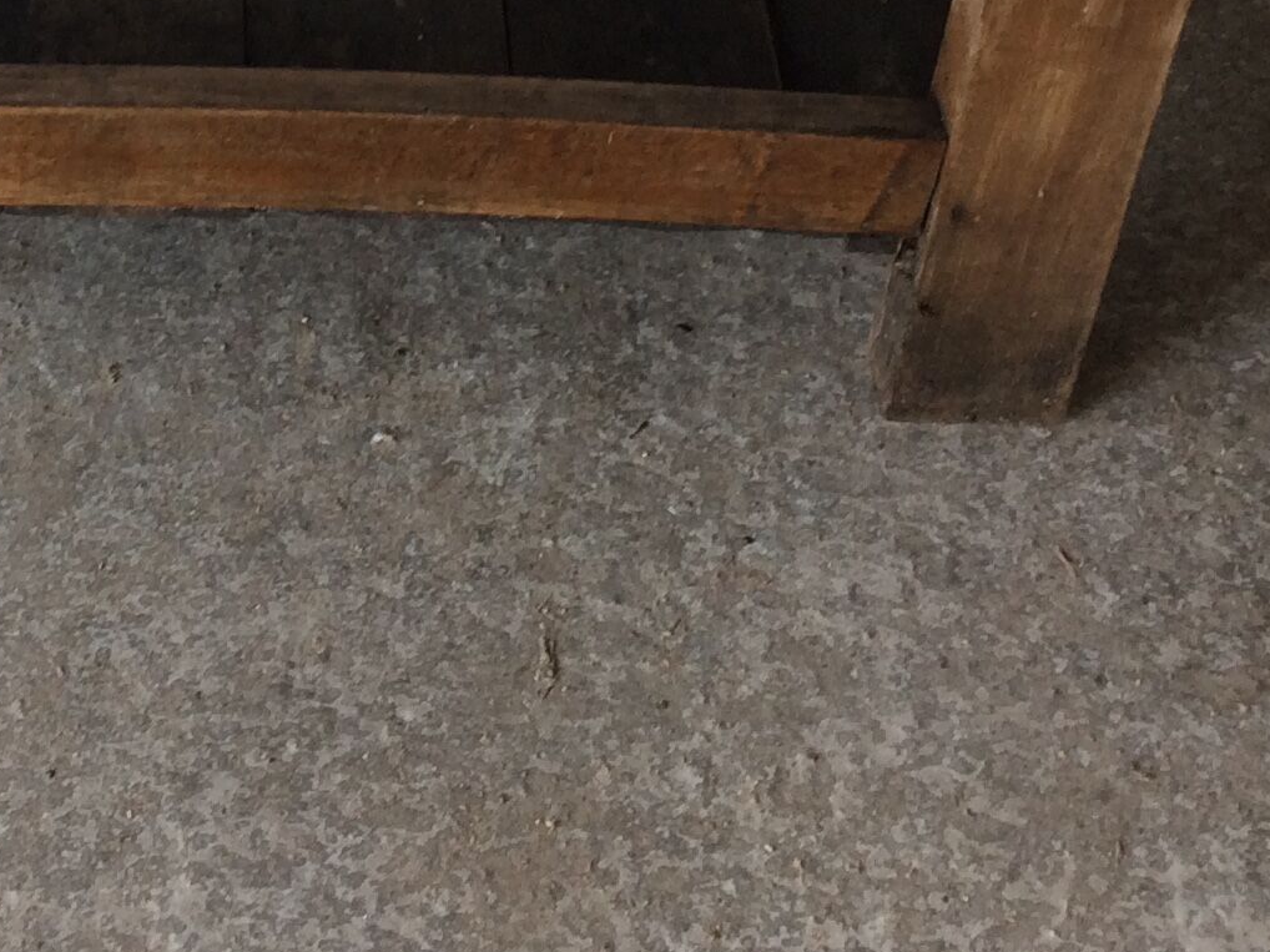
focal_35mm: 93
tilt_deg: -39.4
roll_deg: -0.9
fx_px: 3411
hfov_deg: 20.6
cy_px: -478
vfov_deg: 14.8
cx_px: 102
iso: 50
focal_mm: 4.15
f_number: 2.2
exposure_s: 1/50
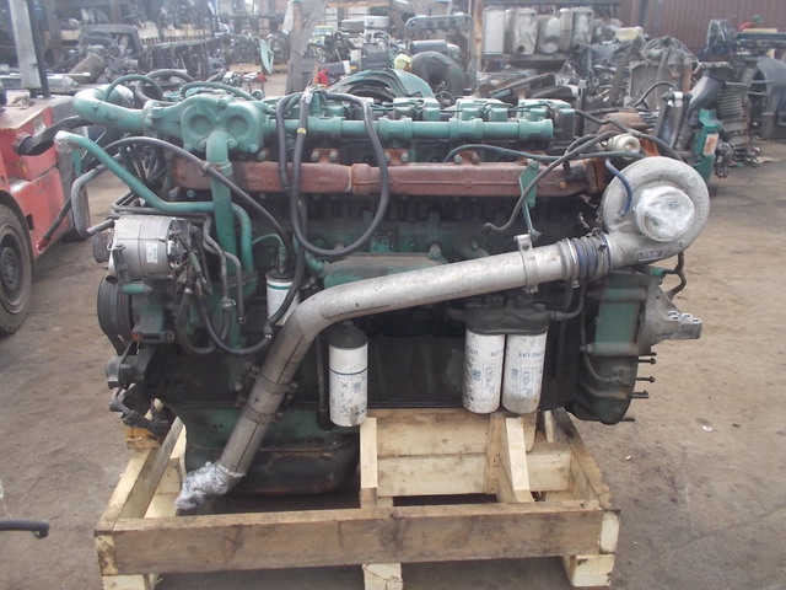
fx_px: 658
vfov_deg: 48.2
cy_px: 295
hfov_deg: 61.7
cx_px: 393
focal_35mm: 29
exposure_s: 1/125
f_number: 3.3
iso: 80
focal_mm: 4.1
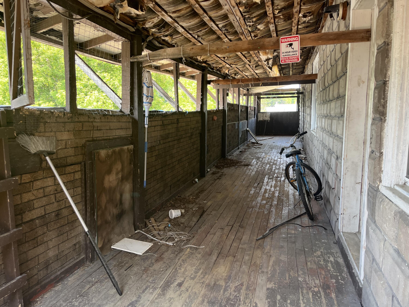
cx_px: 204
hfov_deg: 67.3
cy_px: 154
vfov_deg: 53.1
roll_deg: +1.8
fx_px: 307
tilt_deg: -7.1
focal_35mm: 26
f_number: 1.6
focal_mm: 5.1
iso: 100
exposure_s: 1/121
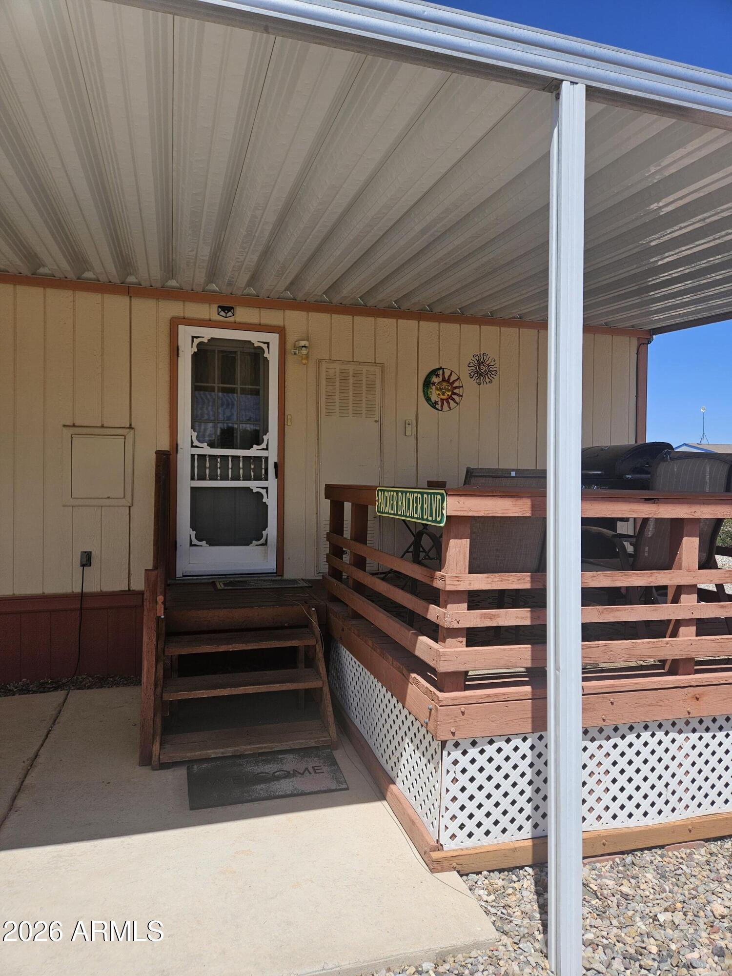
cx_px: 366
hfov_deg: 58.9
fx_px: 648
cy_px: 488
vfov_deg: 73.9
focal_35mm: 23
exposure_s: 1/1864
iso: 25
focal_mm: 5.4
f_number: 1.8
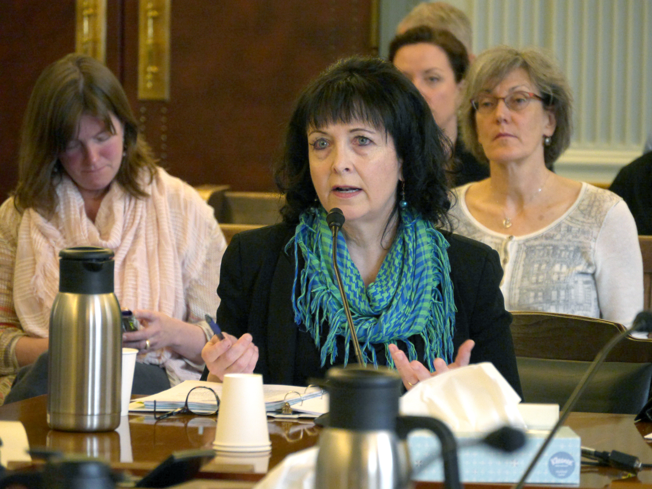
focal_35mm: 260
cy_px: 244
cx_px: 326
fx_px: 4897
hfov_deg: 7.6
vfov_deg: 5.7
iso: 1600
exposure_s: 1/60
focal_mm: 130
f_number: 5.6
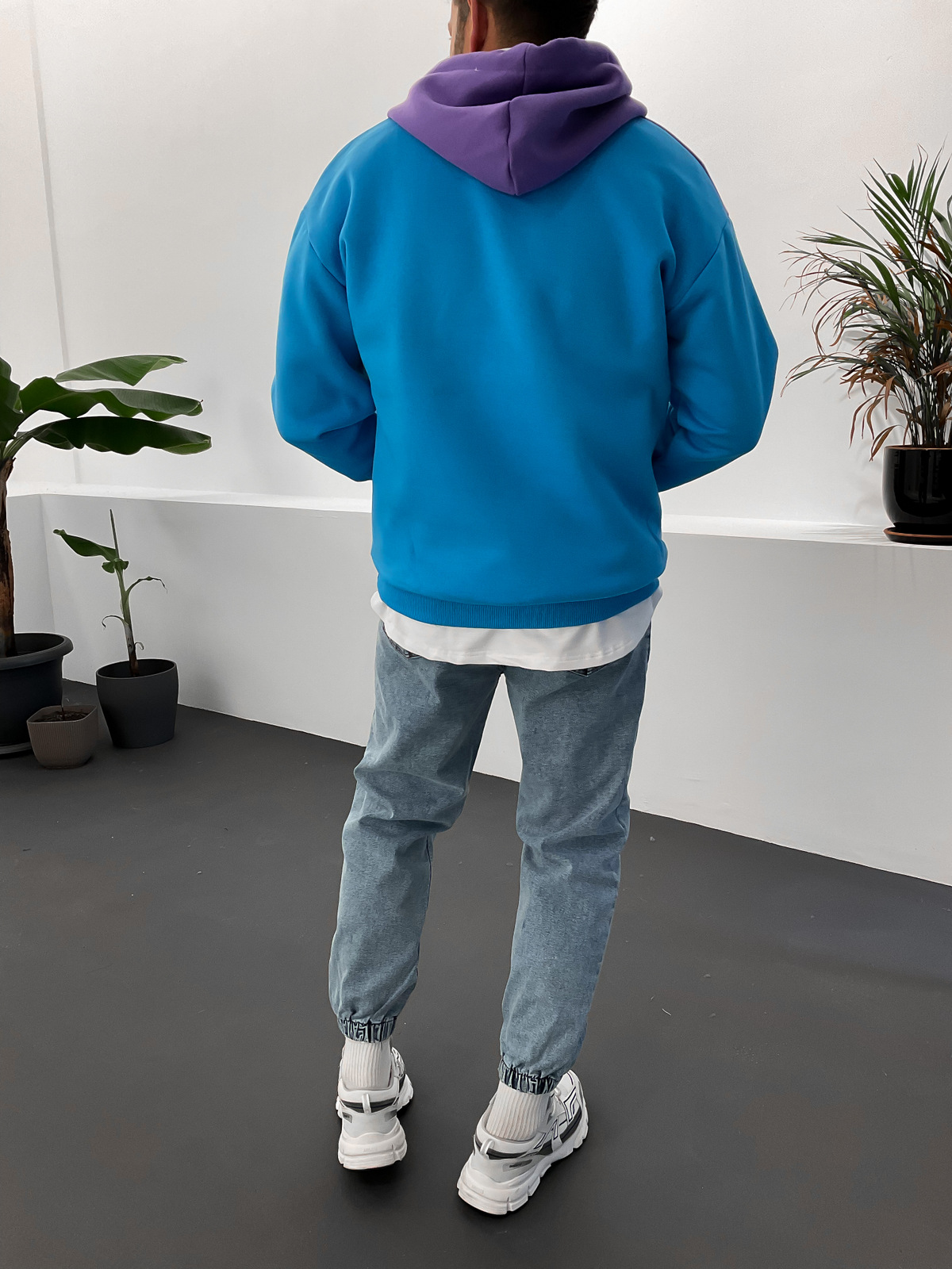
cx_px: 476
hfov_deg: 48.2
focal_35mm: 29
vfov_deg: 61.7
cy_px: 634
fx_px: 1063
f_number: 1.8
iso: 50
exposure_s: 1/100
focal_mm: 3
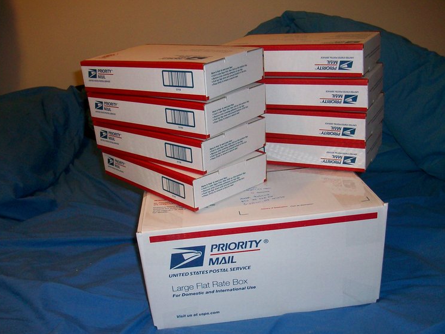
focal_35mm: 35
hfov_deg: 52.6
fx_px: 450
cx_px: 220
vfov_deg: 40.7
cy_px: 171
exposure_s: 1/60
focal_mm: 5.7
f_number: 2.8
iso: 160
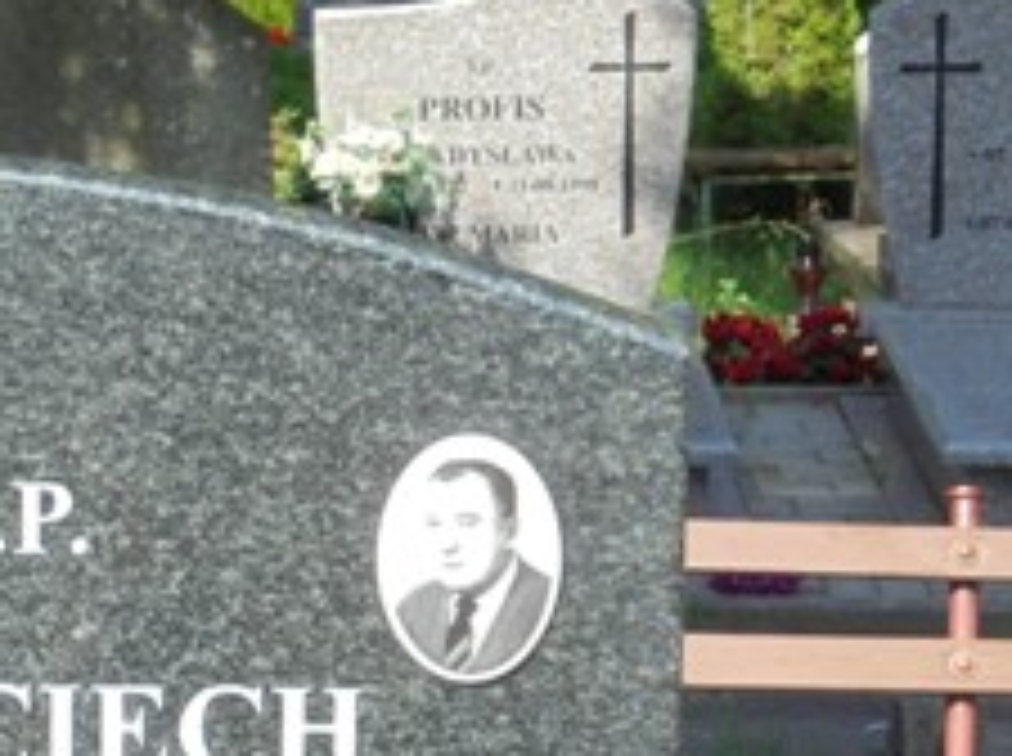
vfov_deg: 7.1
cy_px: 774
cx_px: -234
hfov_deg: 9.4
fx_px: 6071
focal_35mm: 208
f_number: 6.1
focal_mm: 13.1
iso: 100
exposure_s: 1/160
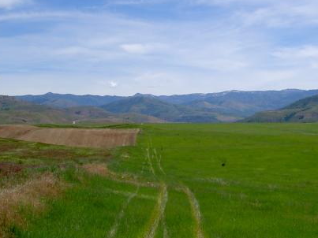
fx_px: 569
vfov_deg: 23.6
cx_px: 192
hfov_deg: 31.1
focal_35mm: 62
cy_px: 117
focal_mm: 8
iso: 100
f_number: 4.7
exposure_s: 1/640
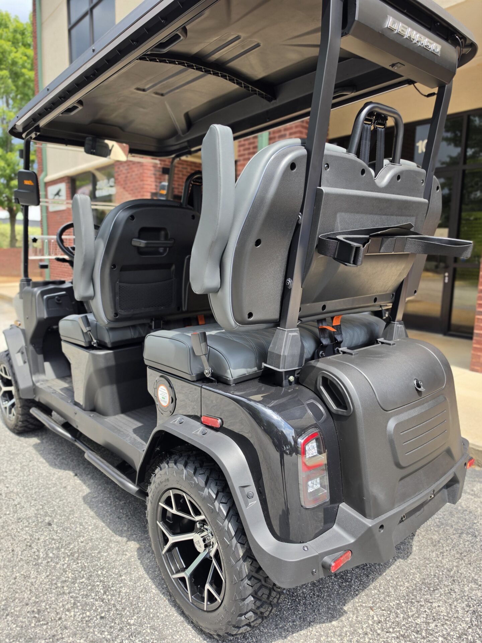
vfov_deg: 73.9
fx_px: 427
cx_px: 241
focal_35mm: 23
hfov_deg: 58.9
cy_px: 322
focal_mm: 6.5
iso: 10
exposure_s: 1/217
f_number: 1.4
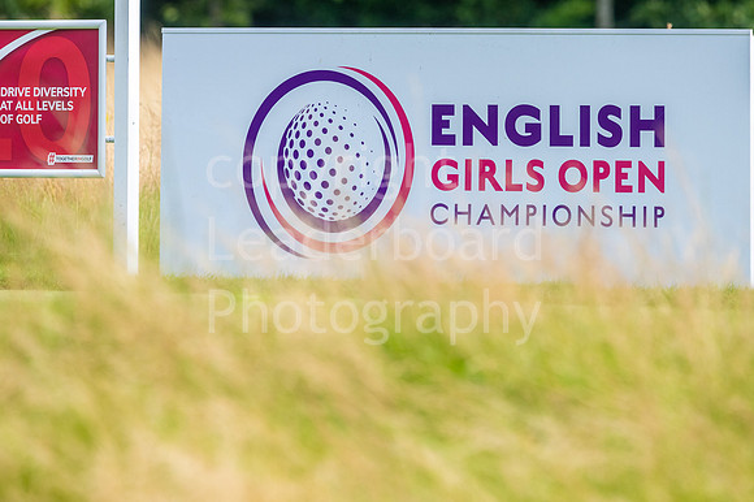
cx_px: 377
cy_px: 251
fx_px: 9757
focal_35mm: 466
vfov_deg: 2.9
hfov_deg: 4.4
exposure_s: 1/800
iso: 200
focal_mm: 300
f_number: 5.6
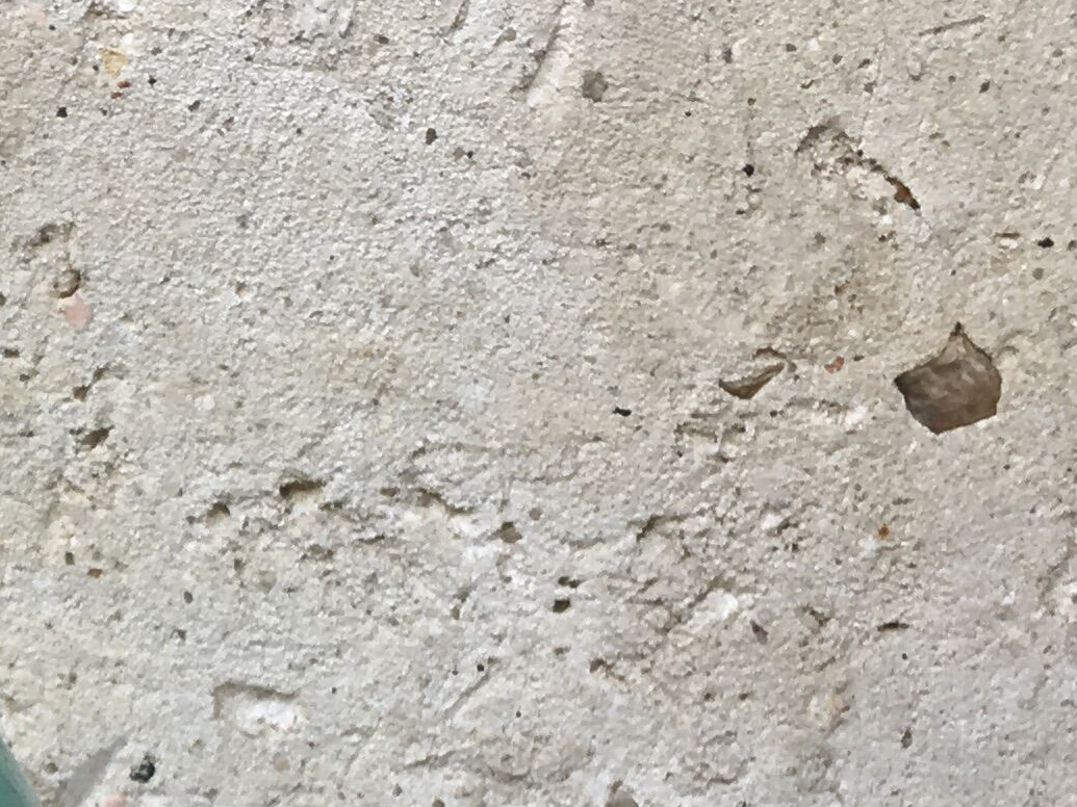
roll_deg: +0.8
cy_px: 760
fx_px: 3515
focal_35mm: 113
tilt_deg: -13.5
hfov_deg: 16.3
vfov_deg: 13.0
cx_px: -384
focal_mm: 4.15
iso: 25
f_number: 2.2
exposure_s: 1/129
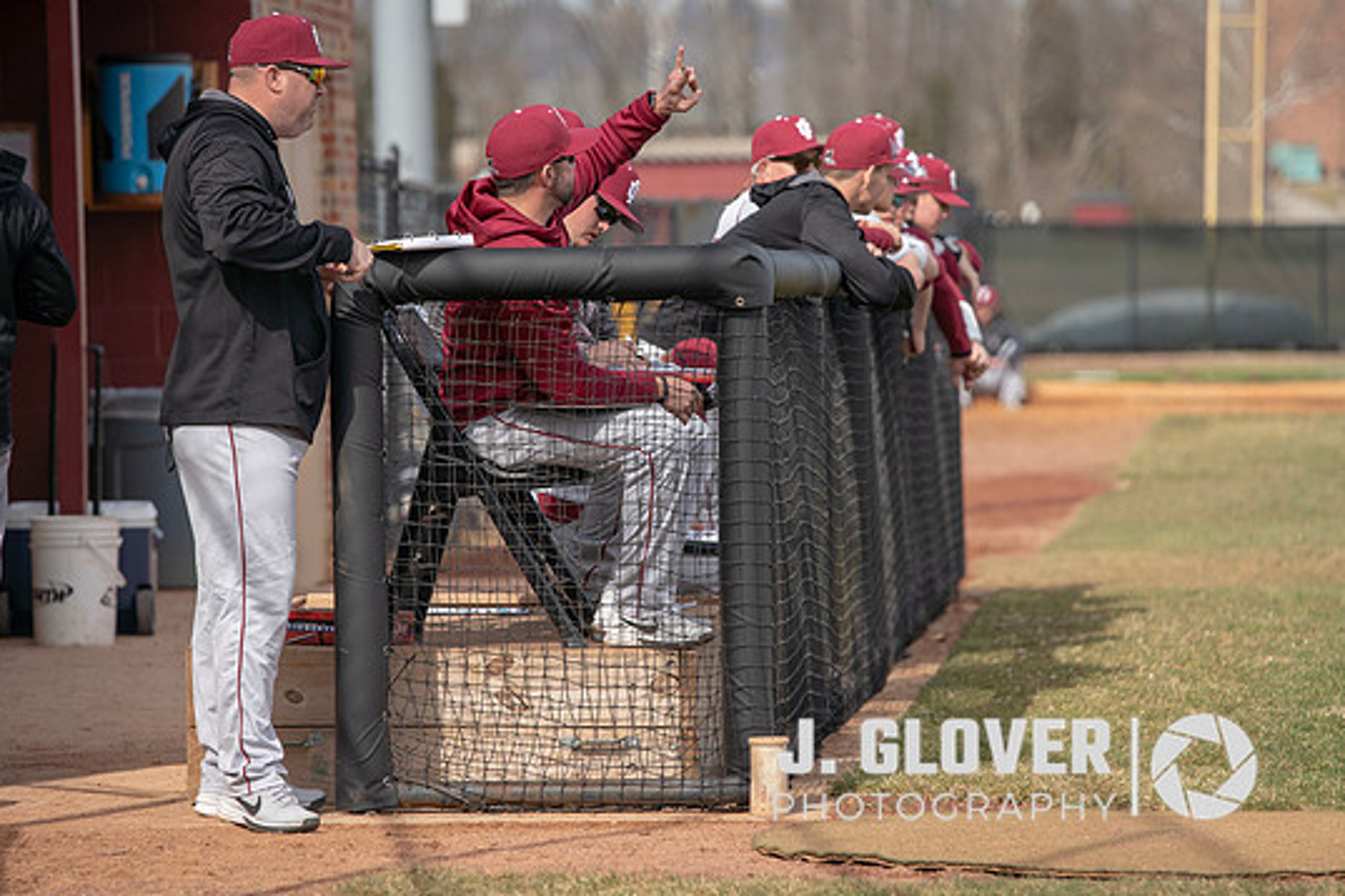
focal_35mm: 216
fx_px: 8069
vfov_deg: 6.4
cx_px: 654
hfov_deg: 9.5
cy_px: 434
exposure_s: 1/640
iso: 250
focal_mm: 200
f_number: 4
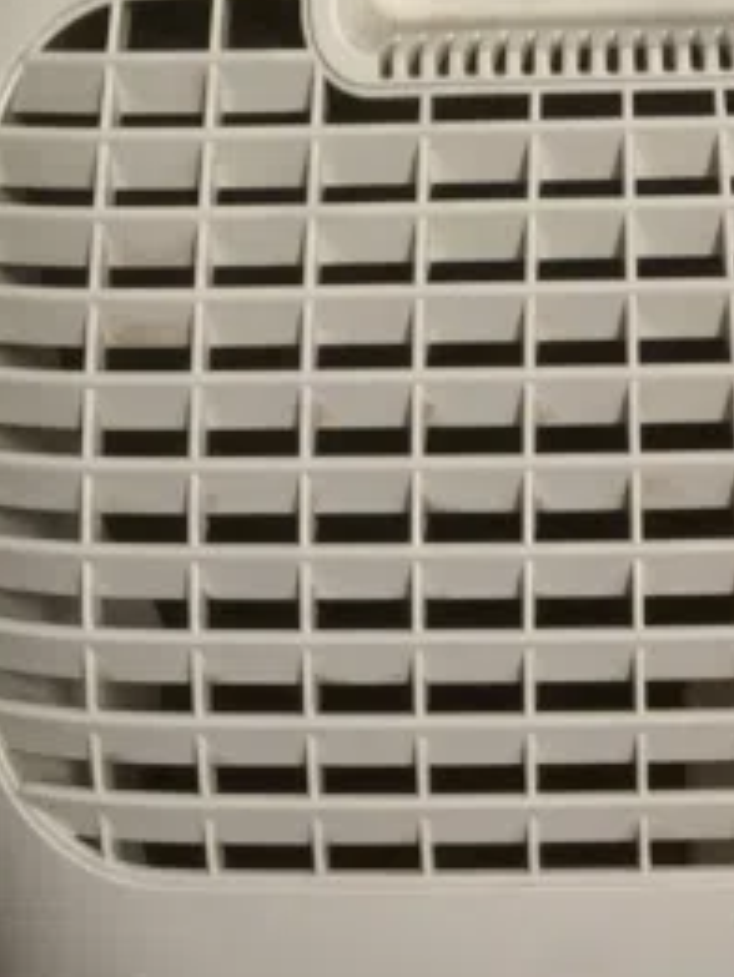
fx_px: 1497
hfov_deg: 26.7
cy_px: 788
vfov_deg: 35.0
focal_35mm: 53
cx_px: 640
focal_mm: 4.25
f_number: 1.8
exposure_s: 1/60
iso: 400
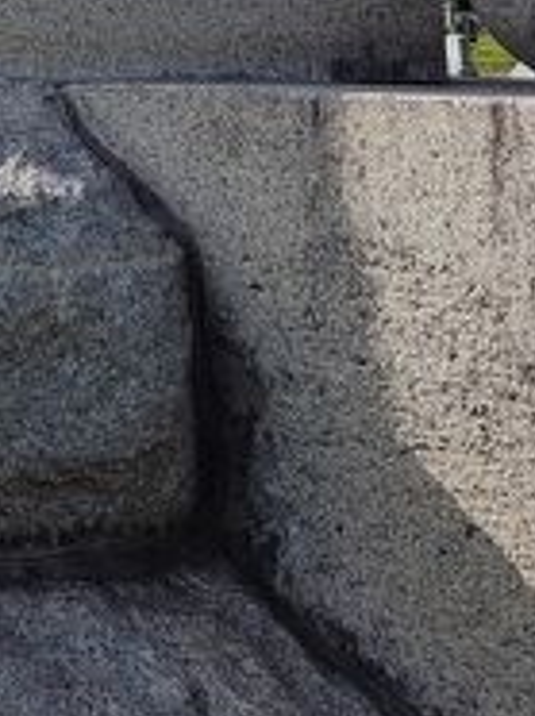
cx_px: -327
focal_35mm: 99
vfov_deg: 17.5
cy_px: -412
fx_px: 2045
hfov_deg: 13.8
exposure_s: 1/2315
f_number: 1.8
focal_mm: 5.56
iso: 100
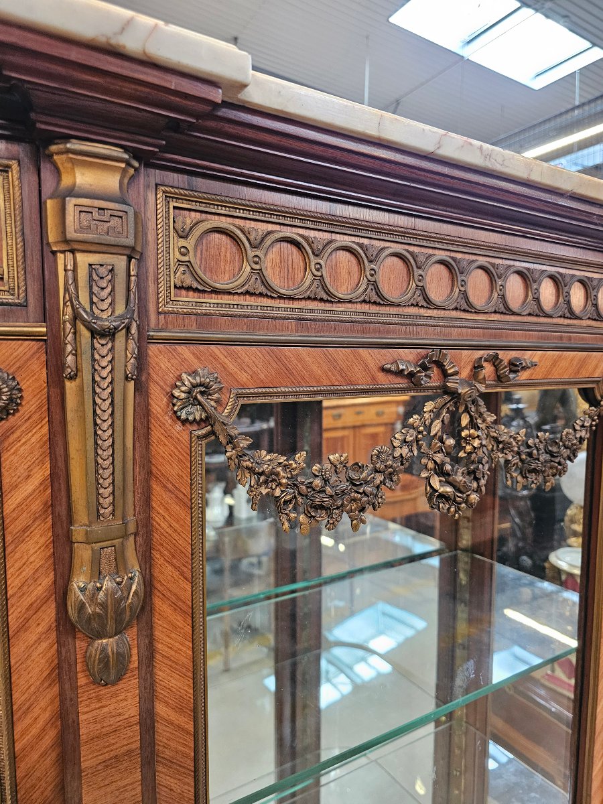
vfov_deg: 73.9
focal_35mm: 23
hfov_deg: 58.9
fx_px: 534
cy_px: 402
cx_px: 302
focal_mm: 6.3
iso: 640
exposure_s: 1/100
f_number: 1.7
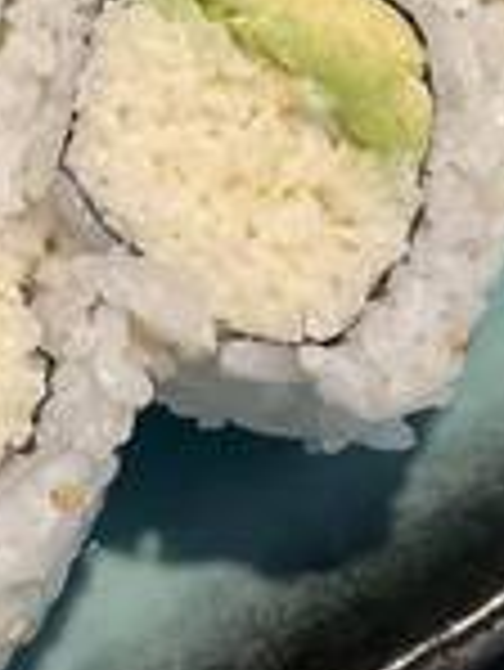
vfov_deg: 14.7
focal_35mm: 128
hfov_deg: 11.5
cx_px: -22
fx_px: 2481
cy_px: -200
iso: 400
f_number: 1.6
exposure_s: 1/60
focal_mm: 5.1
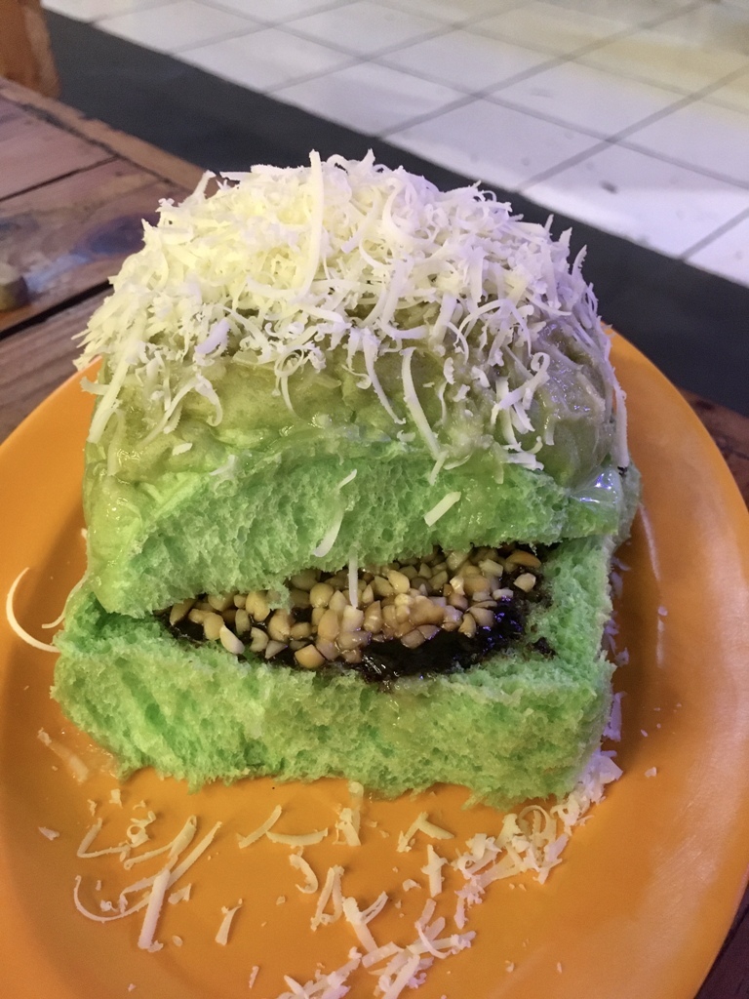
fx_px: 837
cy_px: 500
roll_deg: -3.1
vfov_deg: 61.7
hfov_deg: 48.2
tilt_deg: -40.9
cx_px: 374
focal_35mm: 29
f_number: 2.2
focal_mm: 4.15
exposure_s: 1/17
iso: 250
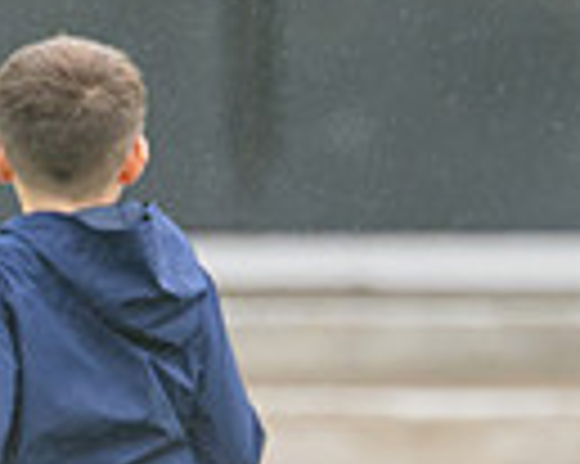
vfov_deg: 0.6
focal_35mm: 2531
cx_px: 751
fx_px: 43414
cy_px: 698
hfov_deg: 0.8
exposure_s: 1/1600
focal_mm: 300
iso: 450
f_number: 2.8
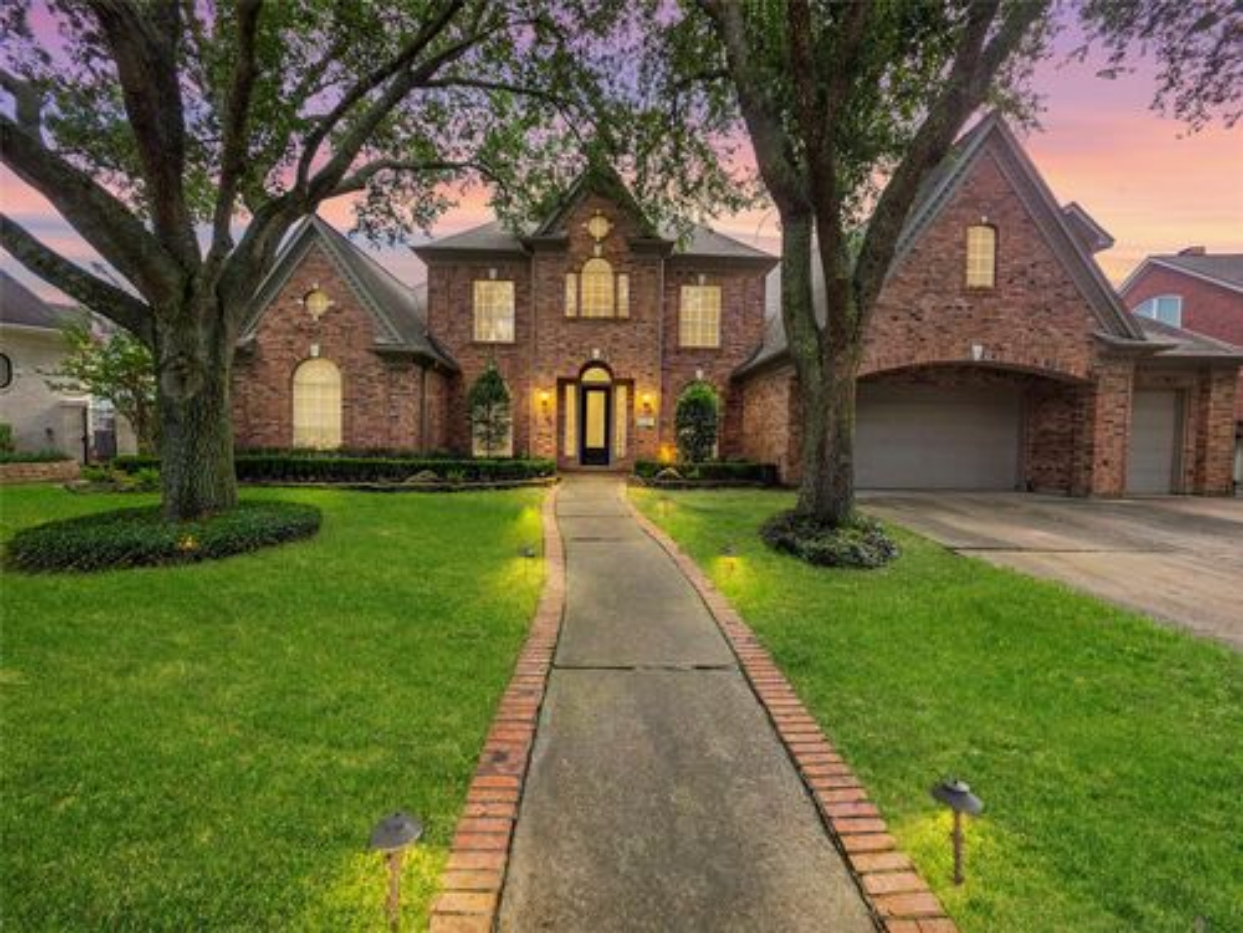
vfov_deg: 89.9
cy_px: 466
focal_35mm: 13
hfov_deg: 106.2
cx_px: 622
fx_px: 467
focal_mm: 2.2
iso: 40
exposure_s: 1/120
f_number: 1.9
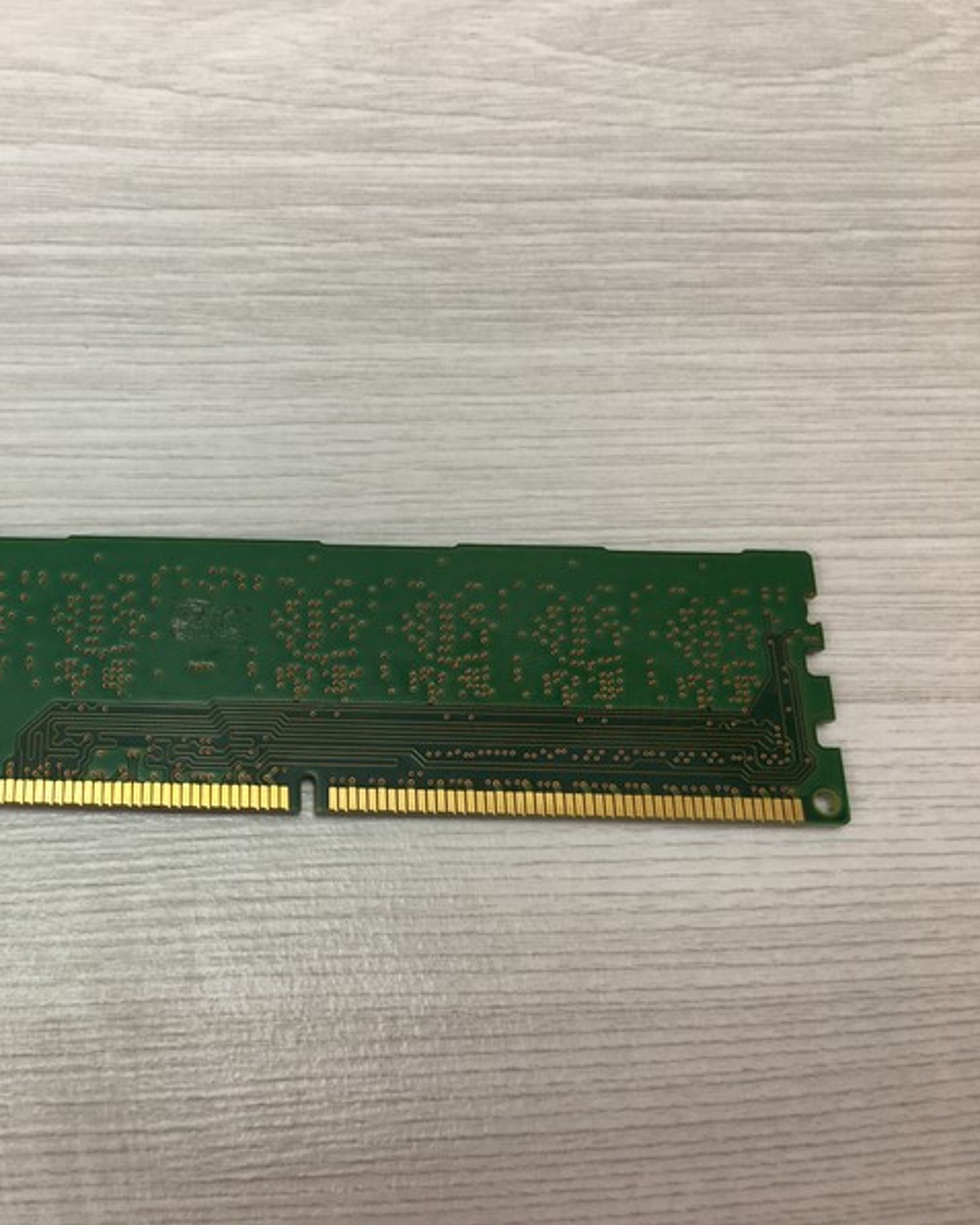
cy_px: 615
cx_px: 164
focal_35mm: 38
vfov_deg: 47.9
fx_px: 1377
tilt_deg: -70.2
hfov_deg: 37.4
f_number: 2.2
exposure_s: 1/50
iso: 32
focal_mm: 4.15
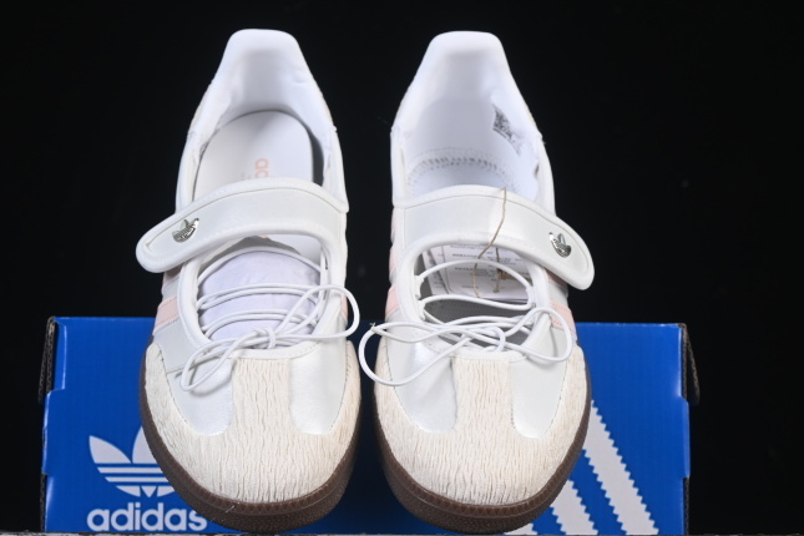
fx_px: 2077
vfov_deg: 14.7
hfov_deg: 21.9
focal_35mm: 93
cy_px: 326
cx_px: 366
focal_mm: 50
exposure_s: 1/60
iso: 160
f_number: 8
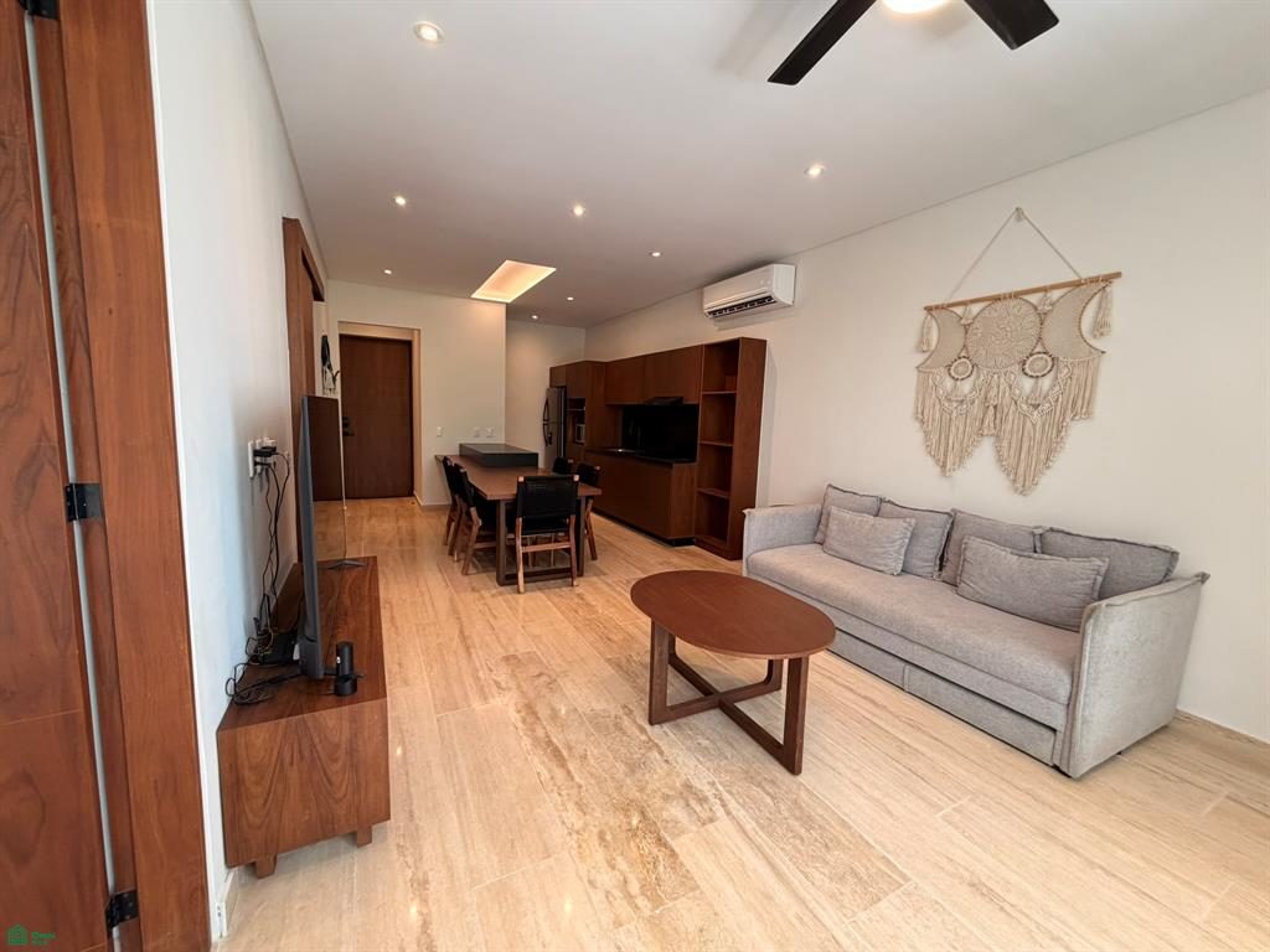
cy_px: 476
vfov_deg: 85.7
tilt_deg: -6.8
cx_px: 635
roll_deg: -2.1
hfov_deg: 102.1
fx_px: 514
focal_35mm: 14
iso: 200
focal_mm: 2.22
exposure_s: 1/120
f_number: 2.2
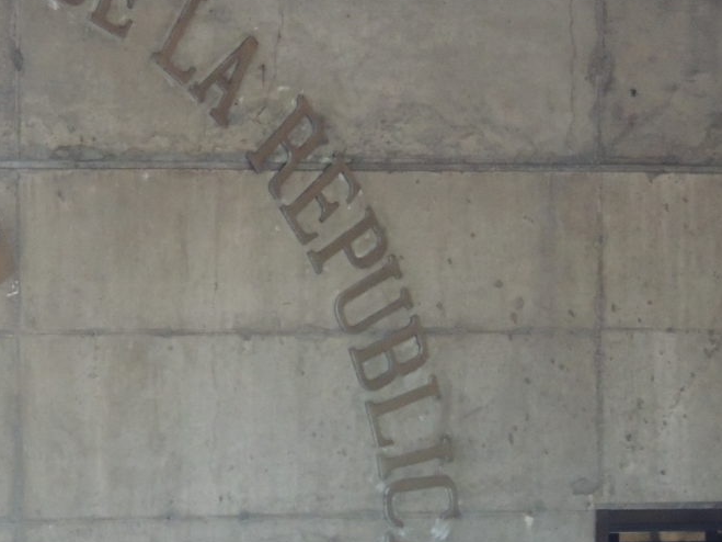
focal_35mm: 431
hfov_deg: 4.6
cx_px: -108
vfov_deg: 3.4
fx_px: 8988
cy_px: 291
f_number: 4.6
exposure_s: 1/30
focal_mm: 33
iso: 720
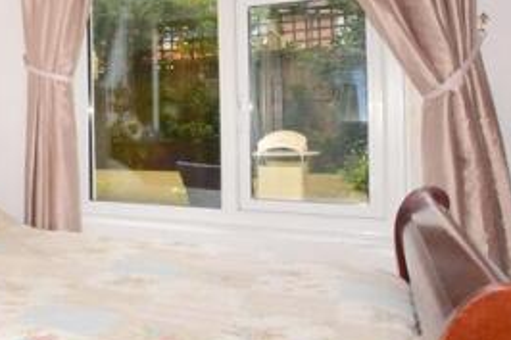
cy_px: 110
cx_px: -71
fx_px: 525
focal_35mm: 37
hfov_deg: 40.2
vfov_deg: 35.5
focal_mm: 10
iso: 400
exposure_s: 1/100
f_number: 5.6
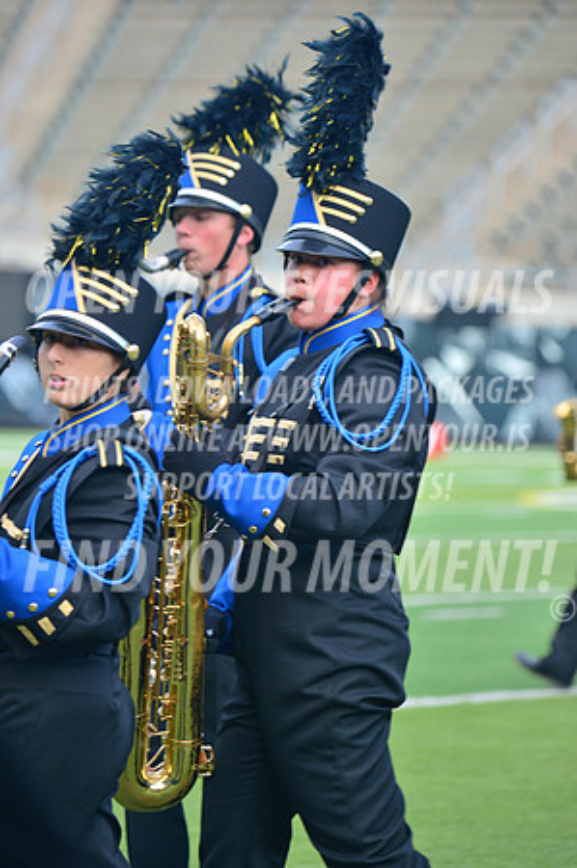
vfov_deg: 9.0
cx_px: 288
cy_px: 434
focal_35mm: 230
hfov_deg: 6.0
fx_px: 5542
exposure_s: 1/400
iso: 125
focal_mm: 230
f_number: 5.6
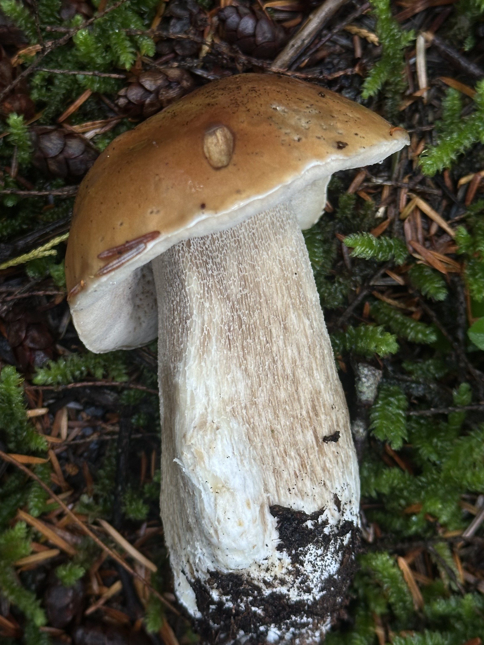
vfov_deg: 29.8
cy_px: 327
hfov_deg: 22.6
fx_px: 1212
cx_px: 191
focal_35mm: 65
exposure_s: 1/121
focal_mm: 6.86
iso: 80
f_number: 1.78
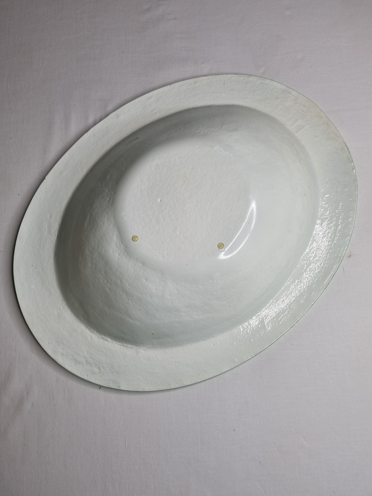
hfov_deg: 53.1
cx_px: 186
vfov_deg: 67.3
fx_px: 373
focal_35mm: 26
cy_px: 248
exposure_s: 1/255
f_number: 1.8
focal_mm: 5.4
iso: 50
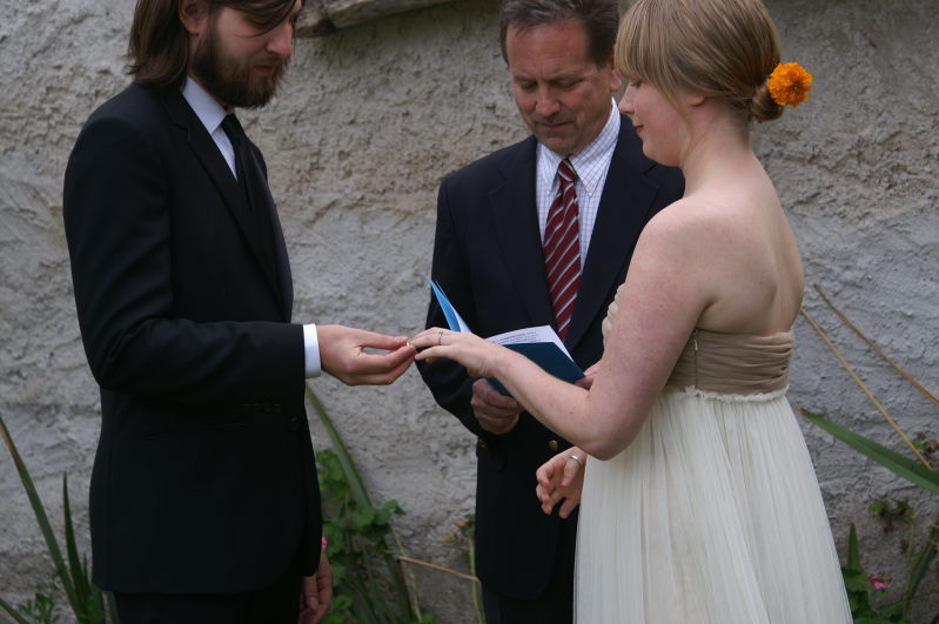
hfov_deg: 19.5
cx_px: 470
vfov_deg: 13.0
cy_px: 312
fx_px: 2736
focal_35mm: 105
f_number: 6.7
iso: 100
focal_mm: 70
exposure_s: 1/125
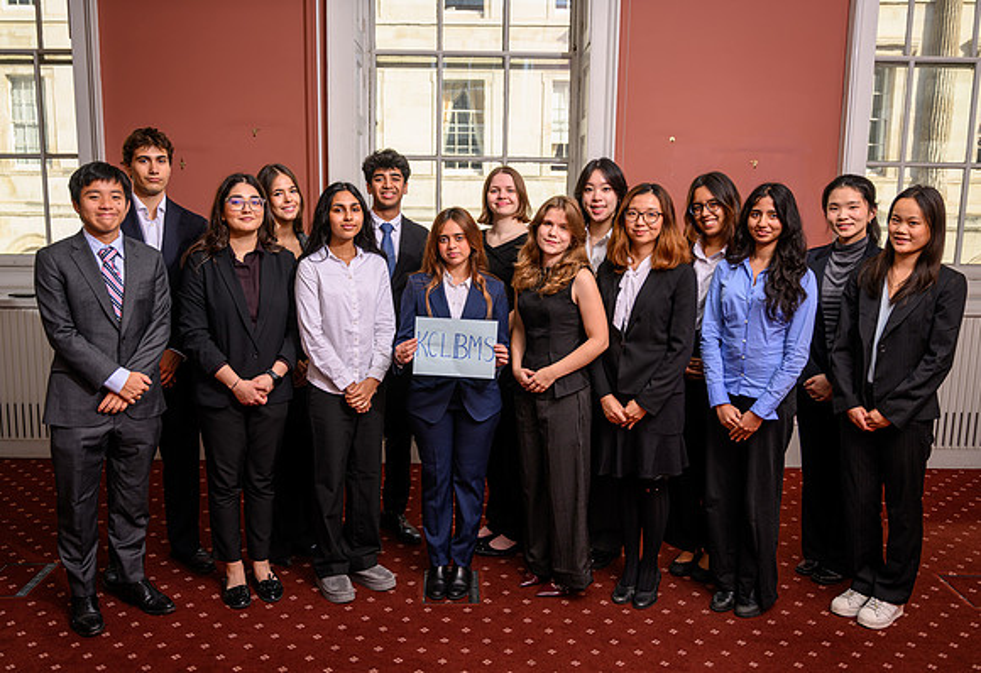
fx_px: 911
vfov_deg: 40.5
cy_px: 336
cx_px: 467
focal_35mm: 33
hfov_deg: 56.6
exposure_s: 1/200
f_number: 4
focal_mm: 31.5
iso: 50
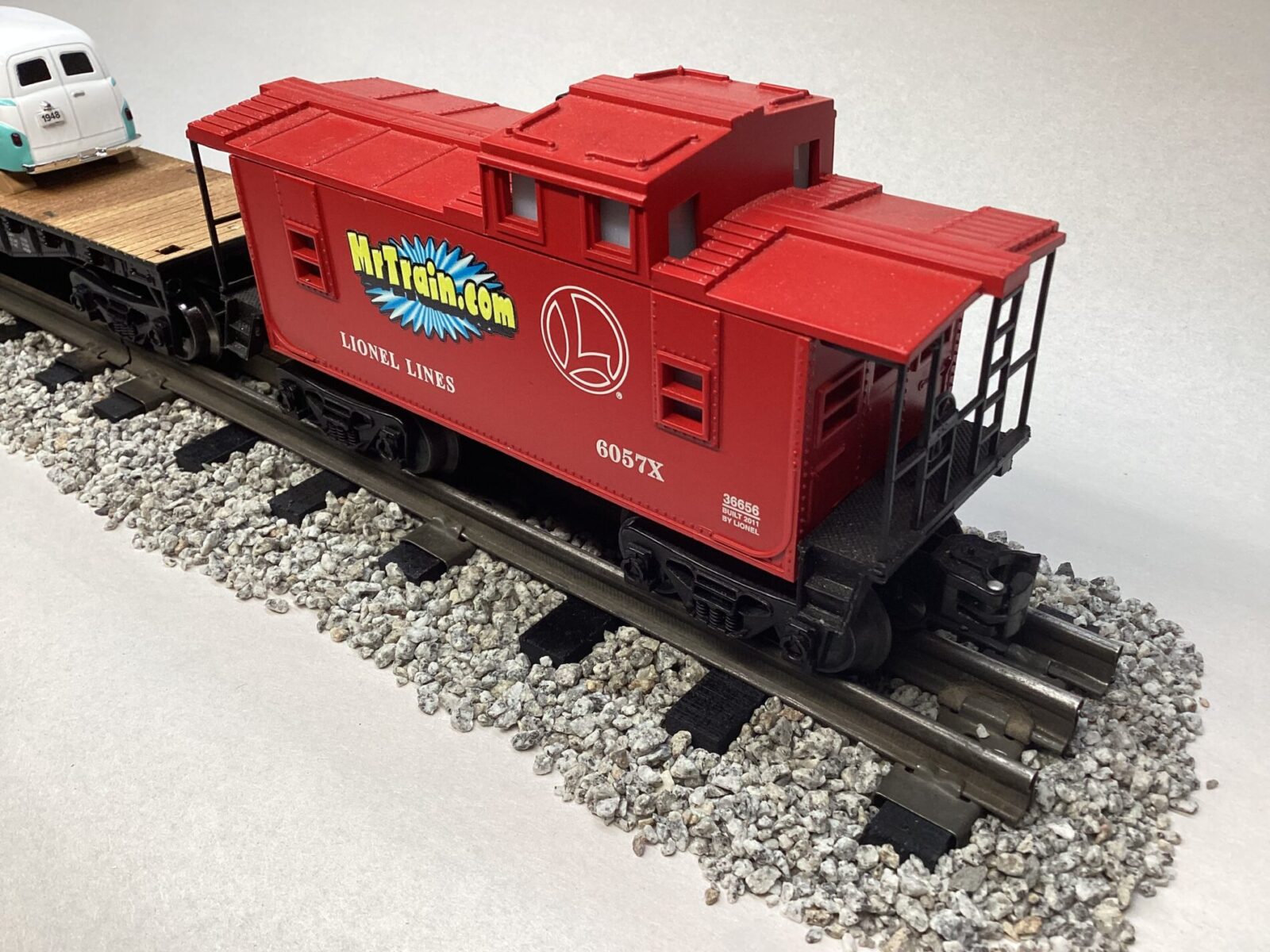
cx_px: 635
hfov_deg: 58.4
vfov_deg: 45.4
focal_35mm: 31
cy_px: 476
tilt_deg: -33.0
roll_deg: +2.5
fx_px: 1137
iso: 50
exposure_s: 1/120
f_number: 2.4
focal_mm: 3.3
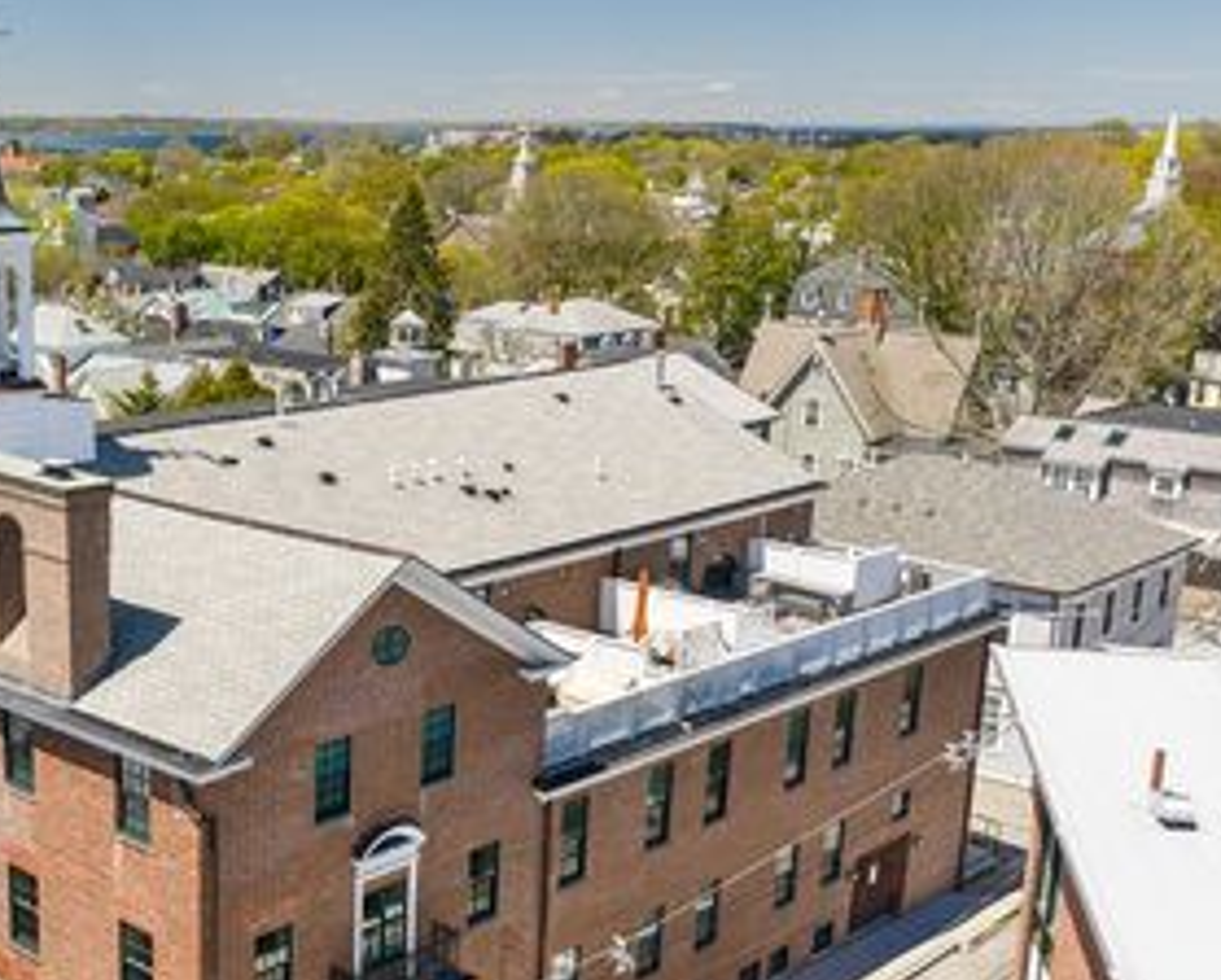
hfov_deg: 38.1
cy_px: 623
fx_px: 1701
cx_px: 254
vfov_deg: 32.0
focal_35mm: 47
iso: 100
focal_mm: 14.45
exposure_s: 1/60
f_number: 7.1
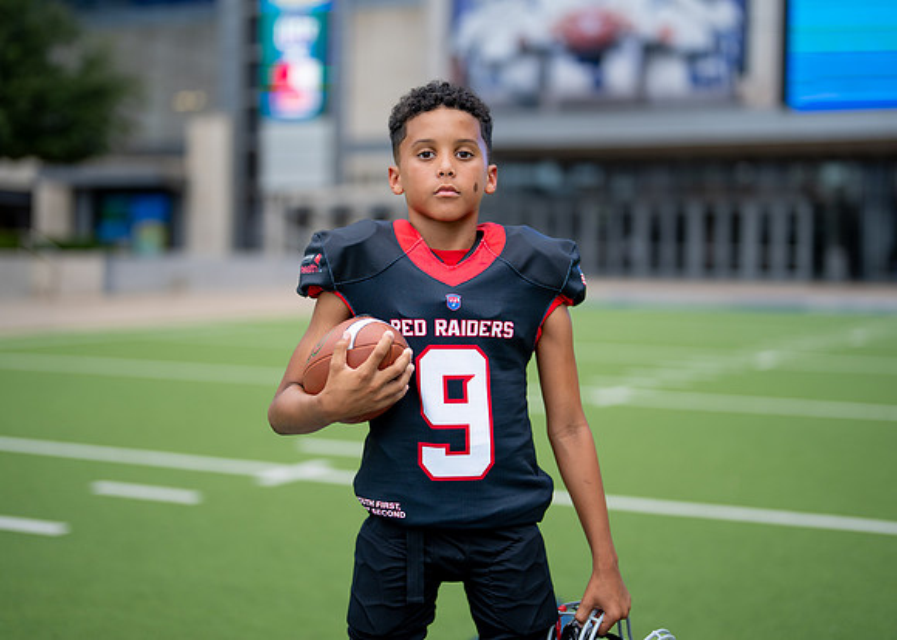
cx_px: 453
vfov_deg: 23.7
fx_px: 1524
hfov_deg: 32.8
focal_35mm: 60
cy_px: 284
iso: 100
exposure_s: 1/1600
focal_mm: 50
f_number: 1.2
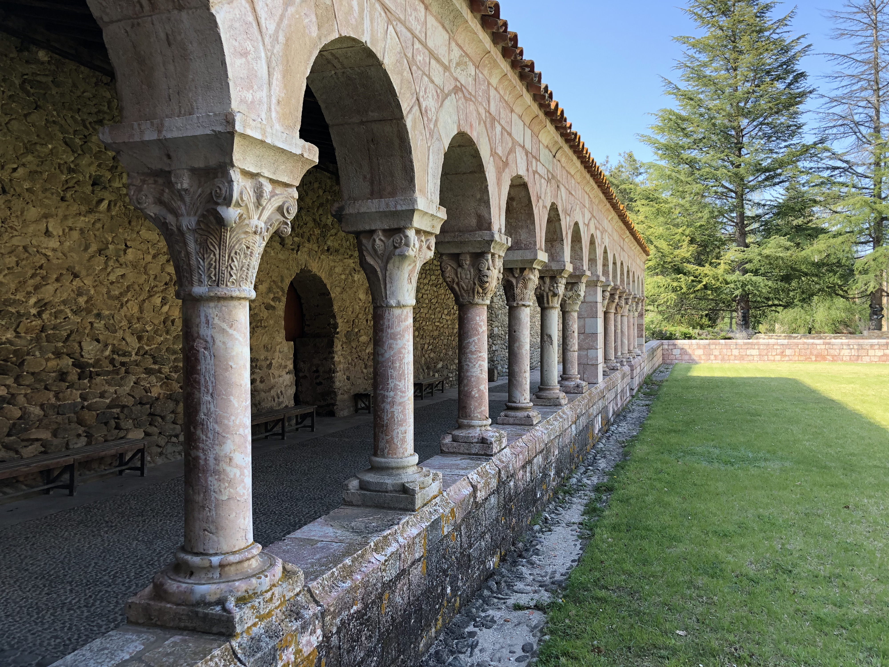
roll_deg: +1.6
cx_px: 444
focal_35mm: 28
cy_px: 334
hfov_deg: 63.4
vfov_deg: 49.7
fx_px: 719
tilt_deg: +0.1
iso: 20
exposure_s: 1/165
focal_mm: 4
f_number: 1.8
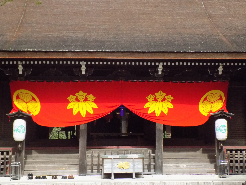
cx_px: 123
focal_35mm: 78
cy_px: 92
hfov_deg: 25.0
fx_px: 554
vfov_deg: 18.9
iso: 800
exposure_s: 1/1000
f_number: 4.3
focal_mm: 13.9
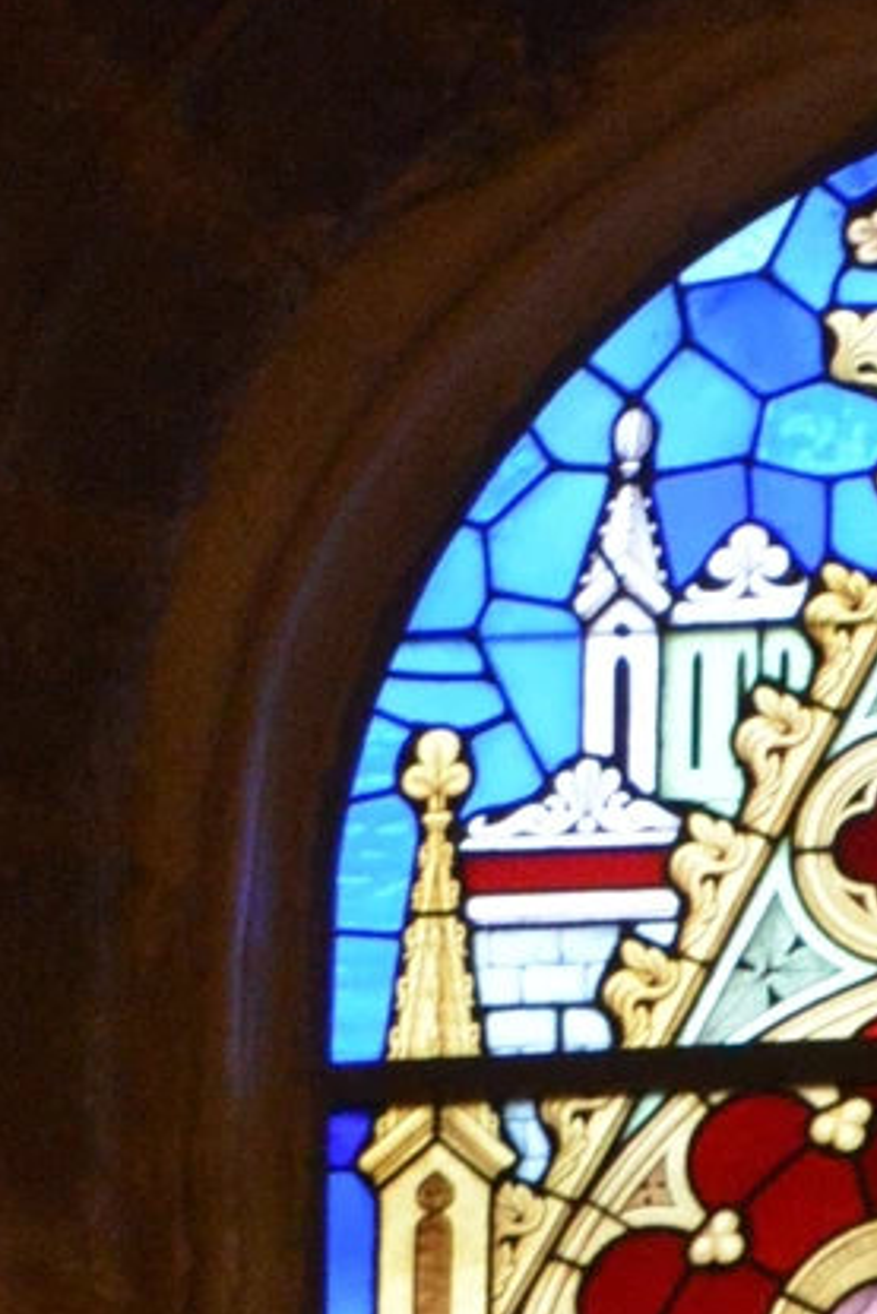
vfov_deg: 2.5
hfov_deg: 1.7
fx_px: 29535
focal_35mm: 809
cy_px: 2827
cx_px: 1175
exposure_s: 1/25
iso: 6400
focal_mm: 160
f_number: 5.6
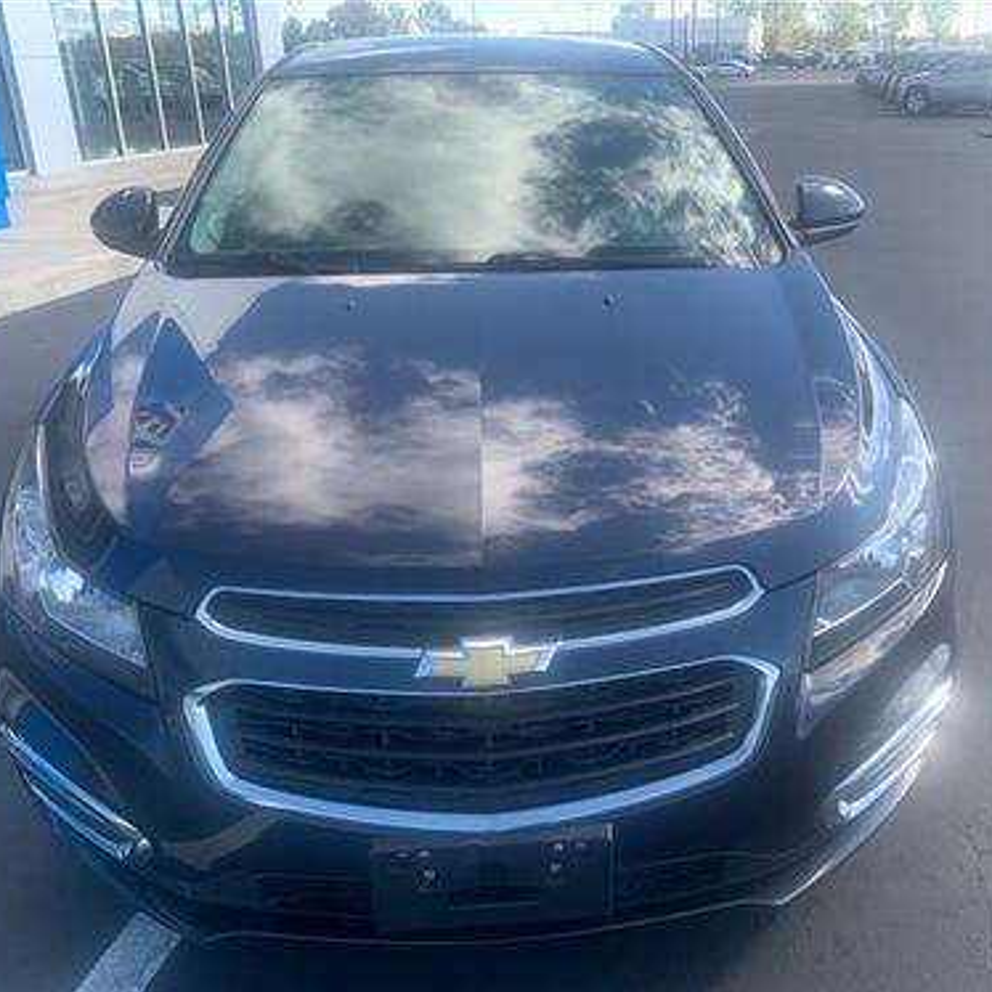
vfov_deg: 52.5
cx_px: 549
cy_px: 499
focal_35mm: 31
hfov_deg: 52.4
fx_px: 1005
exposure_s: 1/382
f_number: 1.8
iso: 25
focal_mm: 4.25
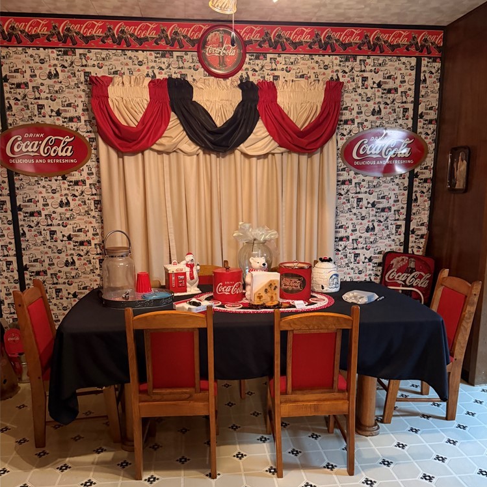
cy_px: 291
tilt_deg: -12.1
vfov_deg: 55.2
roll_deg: +0.0
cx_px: 249
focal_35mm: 29
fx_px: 462
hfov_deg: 55.6
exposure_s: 1/40
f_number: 1.78
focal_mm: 6.76
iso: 800
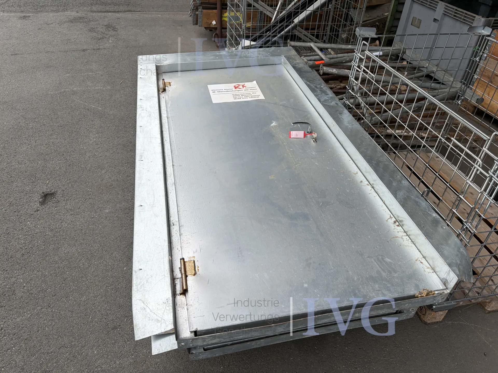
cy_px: 186
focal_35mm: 26
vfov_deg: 53.1
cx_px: 249
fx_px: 374
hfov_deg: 67.3
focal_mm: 5.96
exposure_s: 1/1953
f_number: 1.6
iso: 50
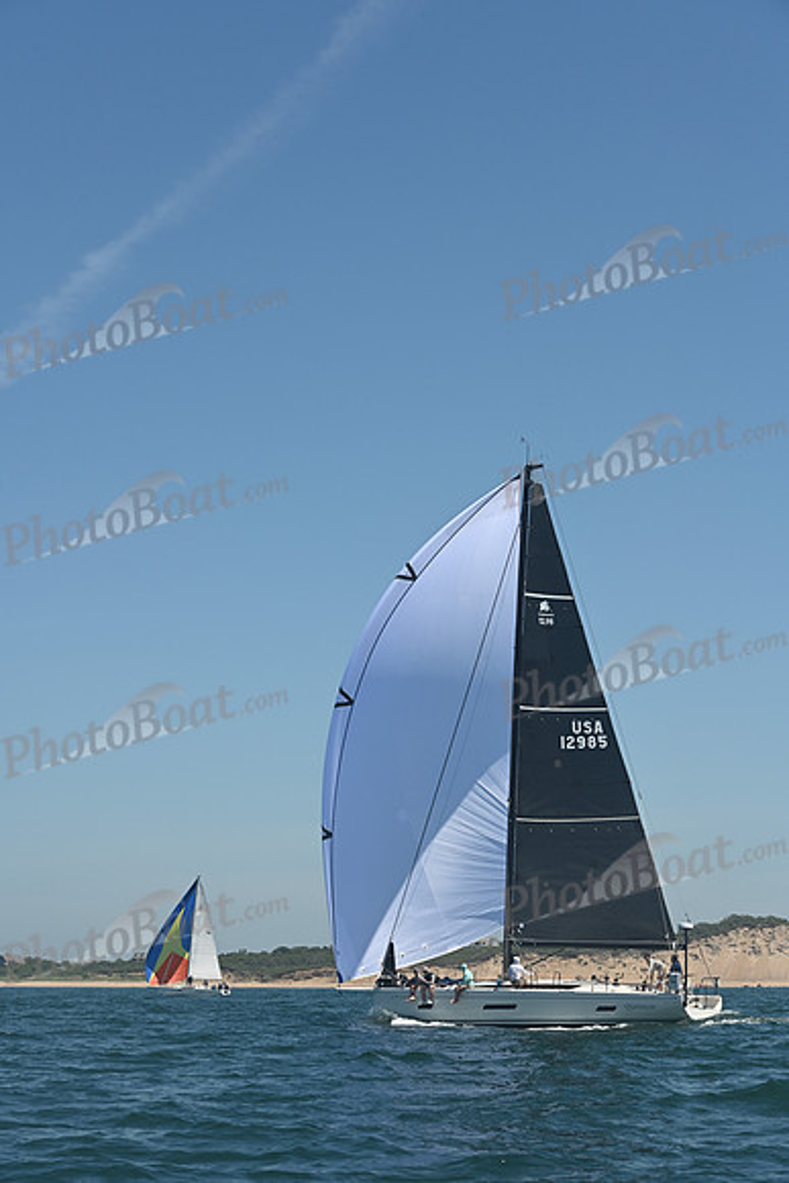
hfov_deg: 19.5
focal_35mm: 70
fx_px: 2300
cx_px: 394
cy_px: 592
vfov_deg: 28.8
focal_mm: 70
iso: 320
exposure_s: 1/1000
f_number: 8
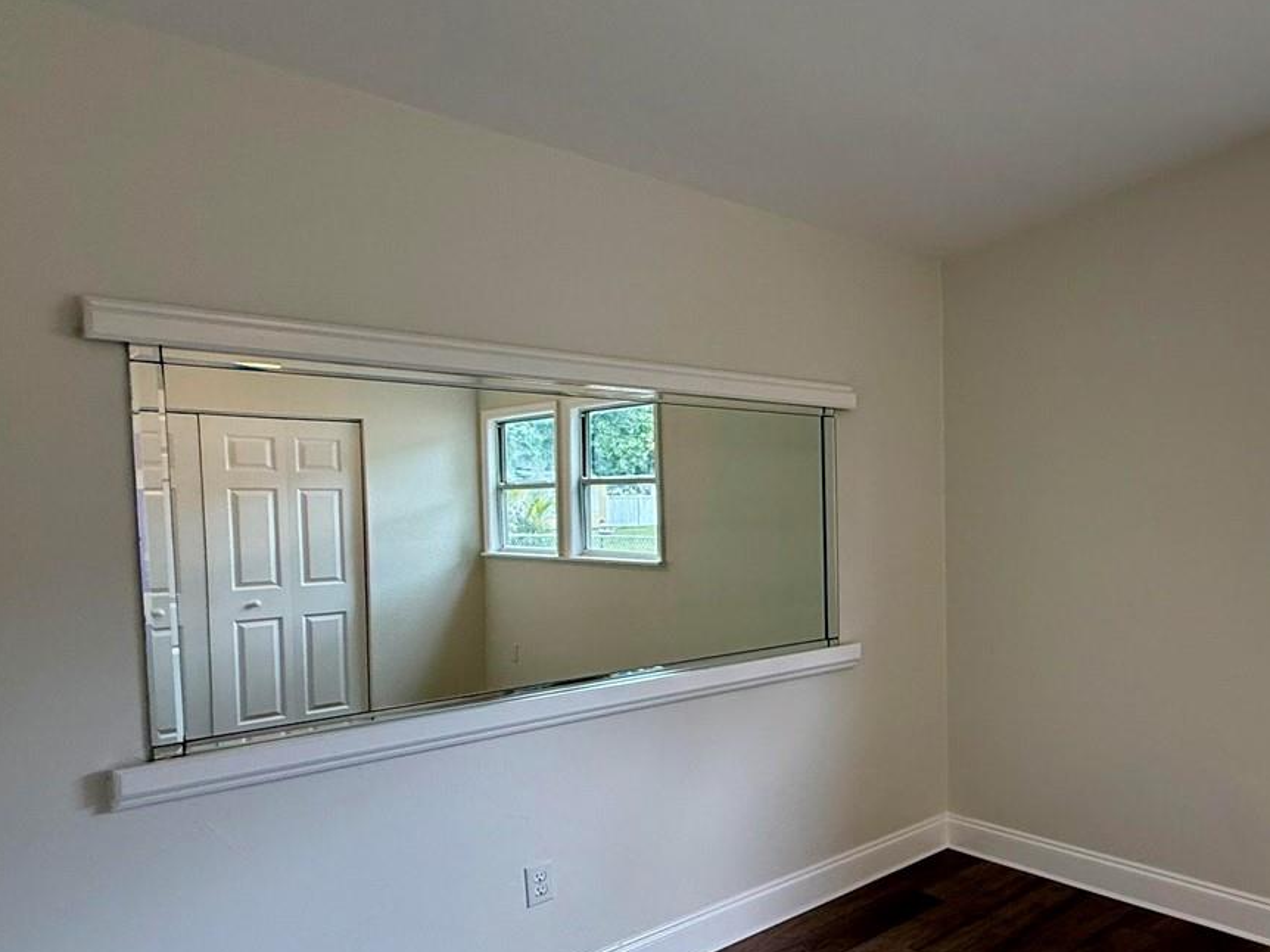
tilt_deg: -2.9
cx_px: 1077
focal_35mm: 26
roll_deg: +0.2
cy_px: 548
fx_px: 954
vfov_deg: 52.8
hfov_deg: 59.9
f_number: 2.2
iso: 100
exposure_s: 1/125
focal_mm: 2.22
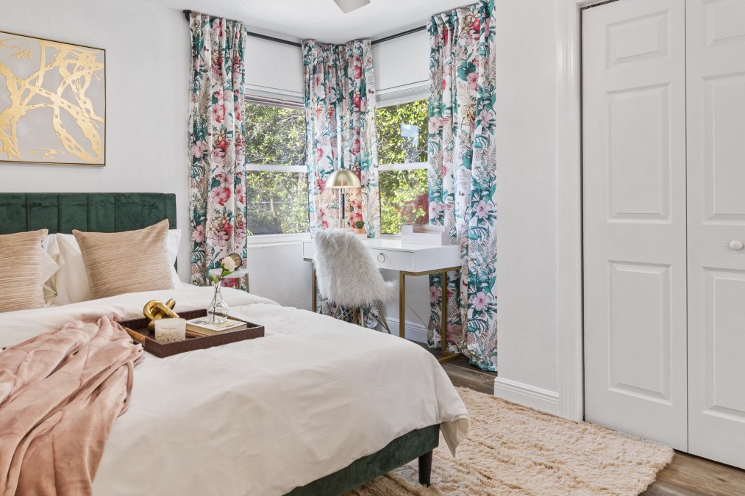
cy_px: 200
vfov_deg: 52.8
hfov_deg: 71.9
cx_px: 259
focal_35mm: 24
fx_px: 497
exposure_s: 1/2.5
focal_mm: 10
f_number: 8
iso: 100
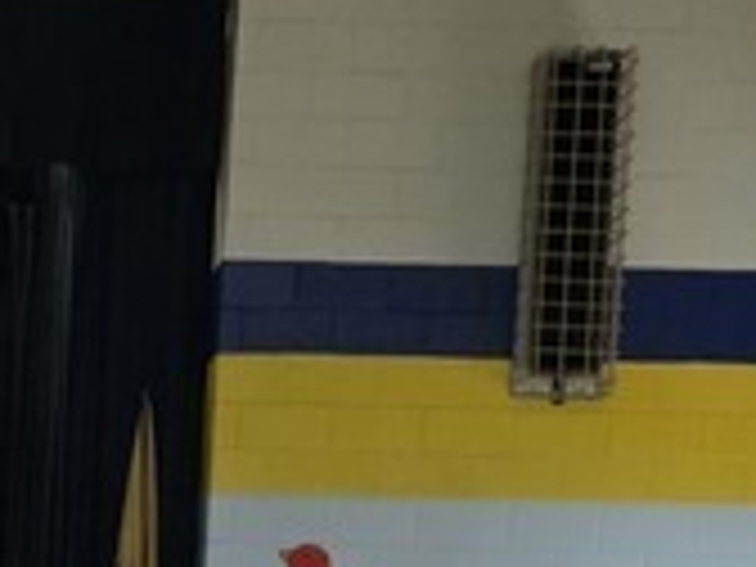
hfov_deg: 13.5
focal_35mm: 140
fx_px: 3058
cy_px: 1130
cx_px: -261
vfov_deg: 9.9
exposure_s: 1/120
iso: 1600
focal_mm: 6.25
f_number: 1.7
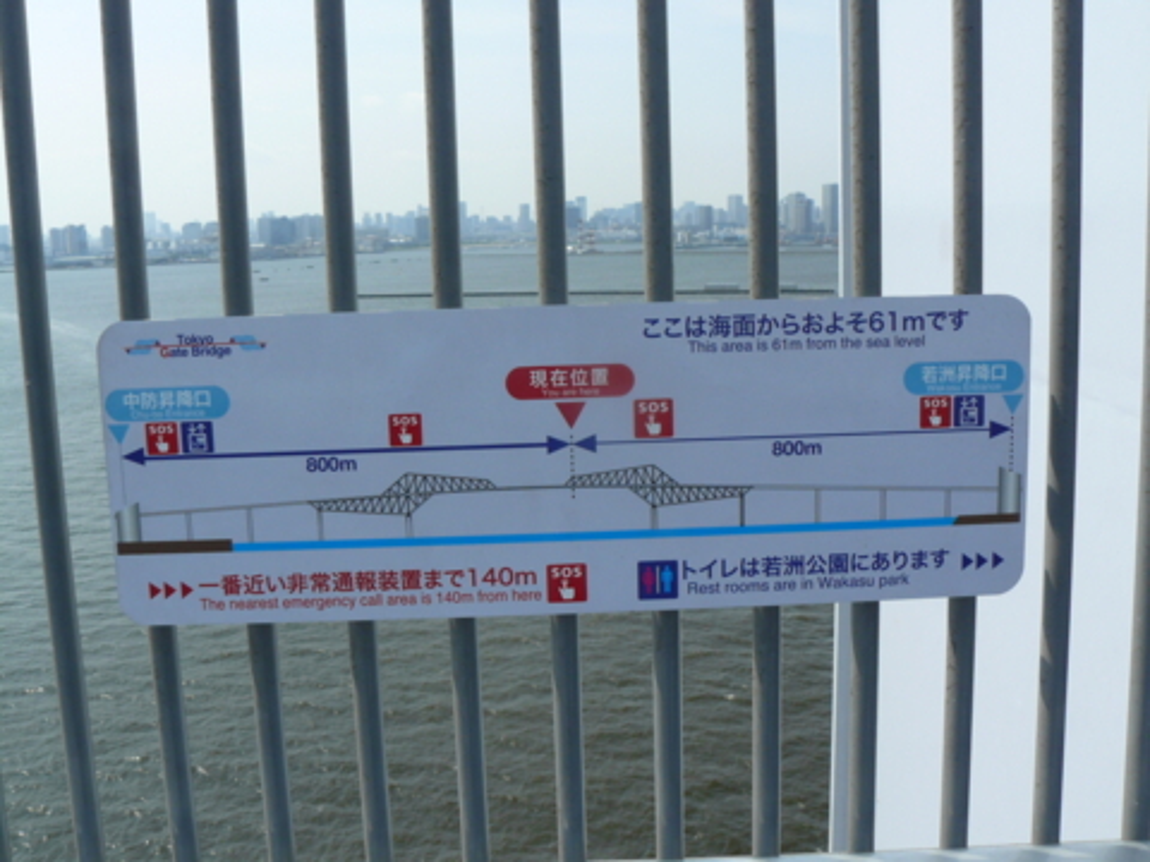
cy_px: 431
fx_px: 1196
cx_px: 575
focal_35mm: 36
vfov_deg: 39.7
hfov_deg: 51.4
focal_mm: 6
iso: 100
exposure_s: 1/500
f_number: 5.6
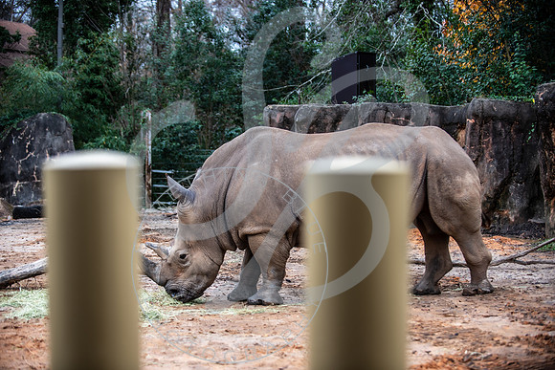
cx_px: 278
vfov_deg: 18.2
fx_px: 1156
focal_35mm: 75
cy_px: 185
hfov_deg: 27.0
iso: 125
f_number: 2.8
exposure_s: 1/250
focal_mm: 75
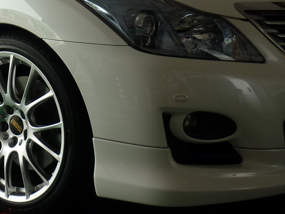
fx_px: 757
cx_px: 16
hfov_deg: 20.8
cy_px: -9
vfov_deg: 15.7
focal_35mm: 92
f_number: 2.8
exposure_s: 1/160
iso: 80
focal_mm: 5.5
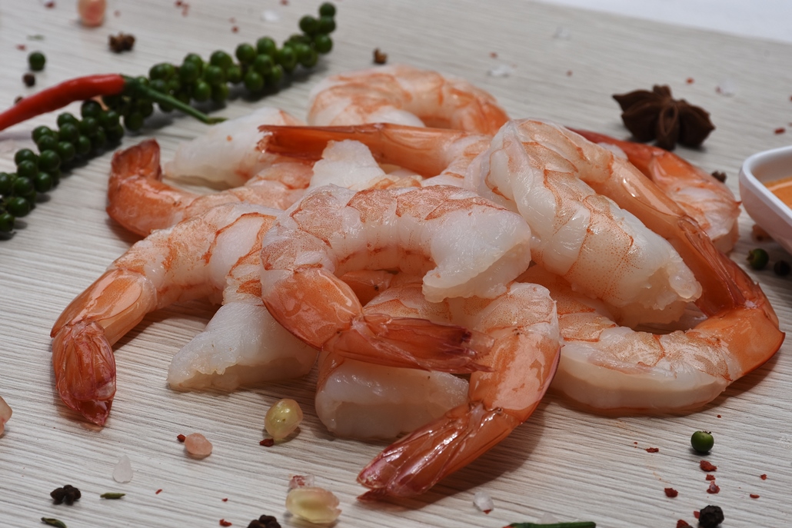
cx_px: 396
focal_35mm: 158
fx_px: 3465
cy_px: 264
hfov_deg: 13.0
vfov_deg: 8.7
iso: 400
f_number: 13
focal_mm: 105
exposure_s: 1/320
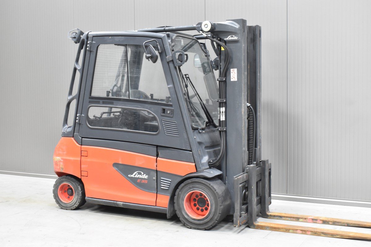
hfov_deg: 42.3
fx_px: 479
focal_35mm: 46
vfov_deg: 28.9
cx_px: 186
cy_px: 124
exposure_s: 1/15
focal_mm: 31
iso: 1600
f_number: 6.3
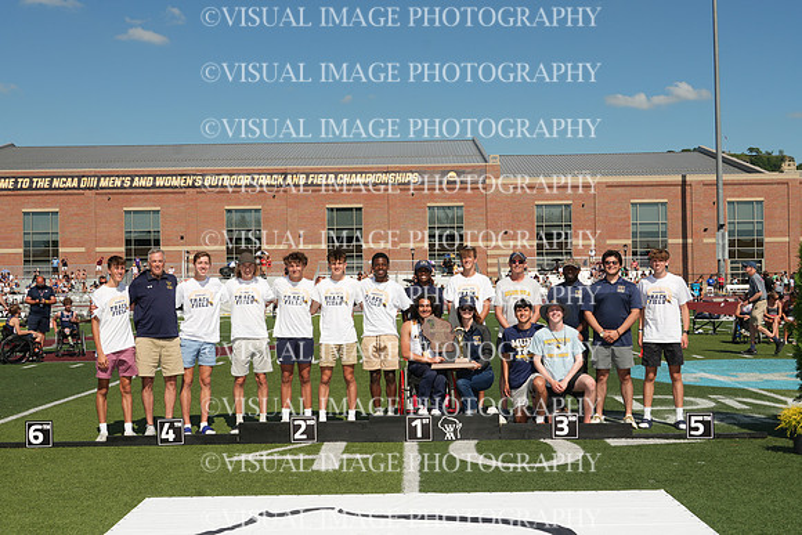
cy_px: 268
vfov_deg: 29.0
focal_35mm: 46
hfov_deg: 42.3
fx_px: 1036
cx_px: 401
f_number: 11
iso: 100
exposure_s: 1/200
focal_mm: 31
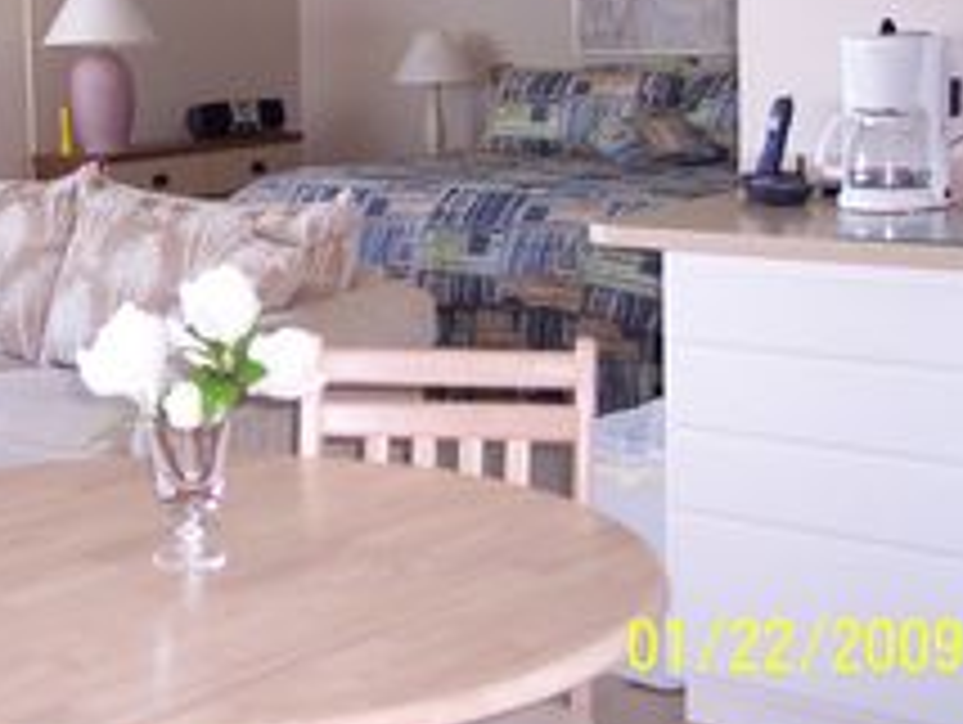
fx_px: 1866
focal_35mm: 67
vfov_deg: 21.8
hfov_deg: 28.5
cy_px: 189
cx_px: 225
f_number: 2.8
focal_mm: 8
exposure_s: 1/60
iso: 140
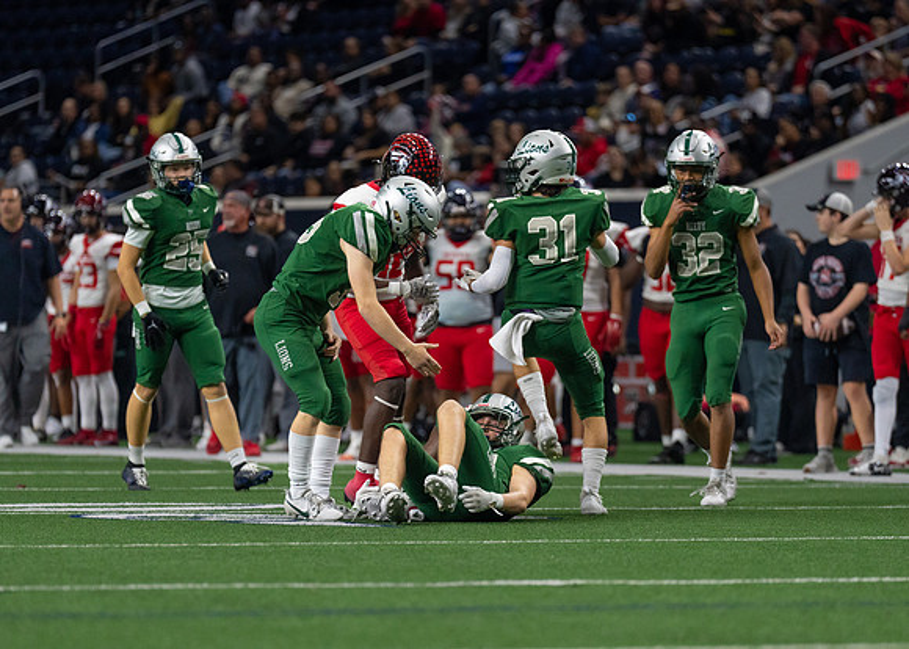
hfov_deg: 7.1
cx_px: 467
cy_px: 411
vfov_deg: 5.1
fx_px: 7345
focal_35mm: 285
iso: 2000
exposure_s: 1/1000
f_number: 2.8
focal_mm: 200
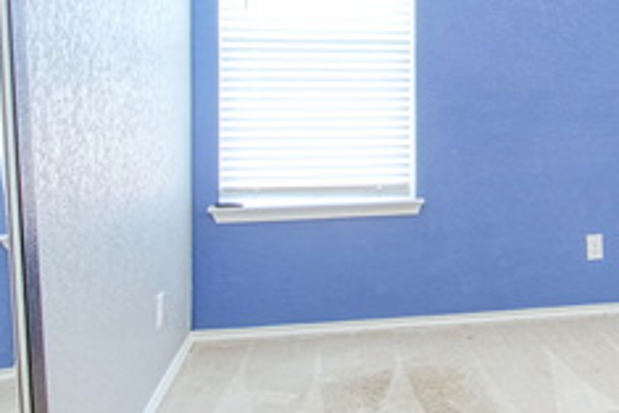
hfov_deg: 37.2
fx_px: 843
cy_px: 72
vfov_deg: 26.9
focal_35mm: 49
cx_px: 577
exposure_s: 1/13
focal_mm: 12
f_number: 7.1
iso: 320
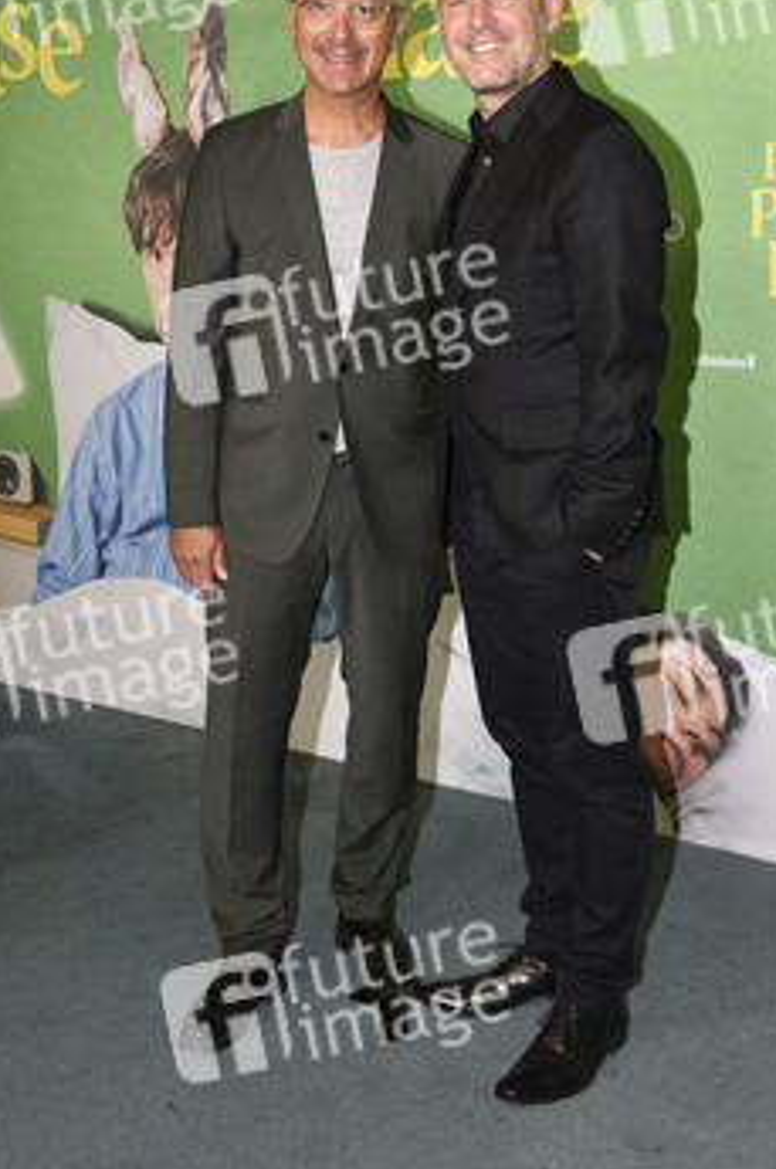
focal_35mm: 51
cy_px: 495
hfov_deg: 26.4
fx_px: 1654
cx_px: 434
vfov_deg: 38.8
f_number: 6.3
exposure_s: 1/125
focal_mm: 44
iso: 500
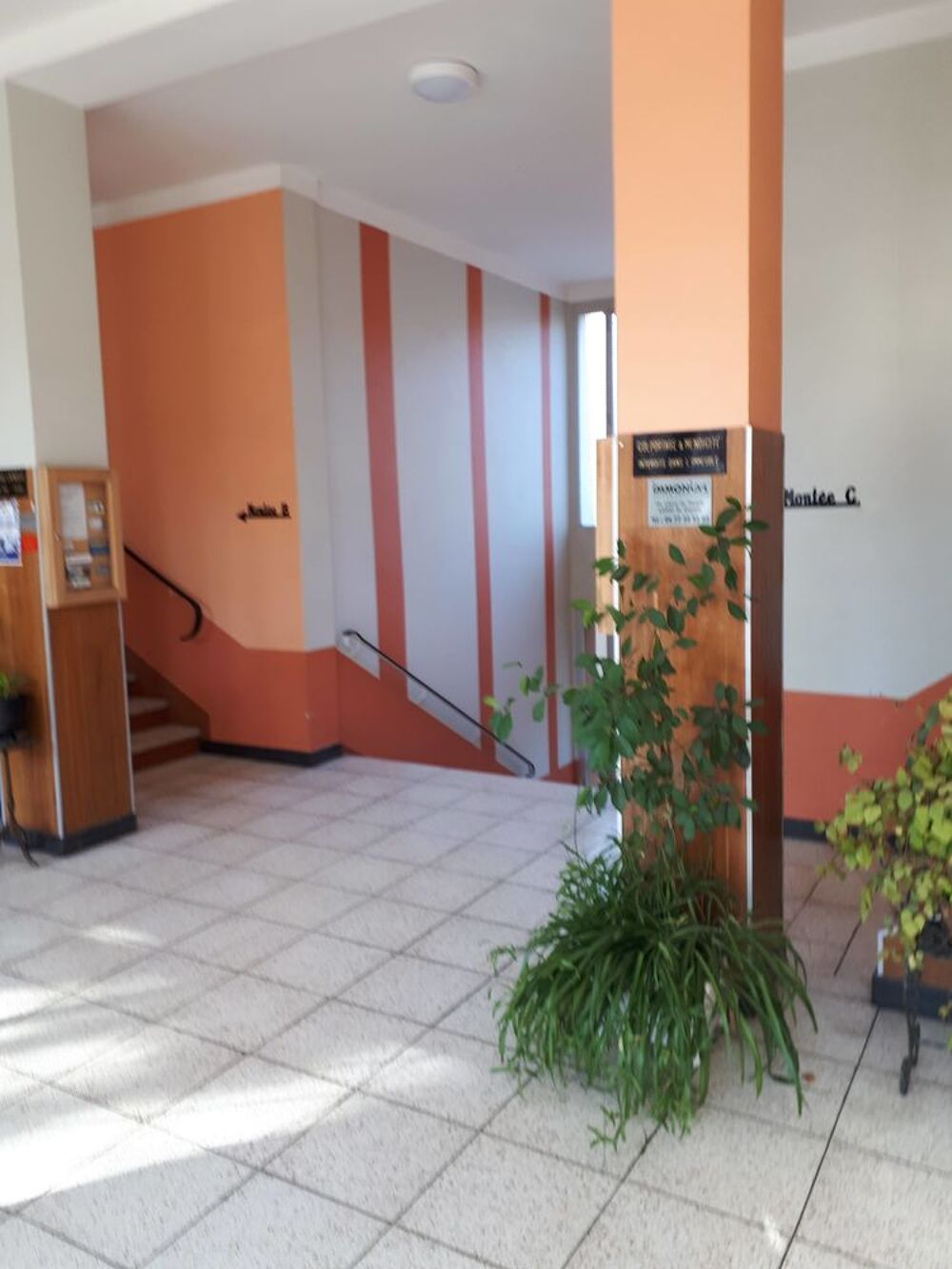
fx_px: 990
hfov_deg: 51.4
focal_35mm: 27
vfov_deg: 65.3
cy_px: 634
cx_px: 476
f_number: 1.9
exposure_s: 1/50
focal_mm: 3.6
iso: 40
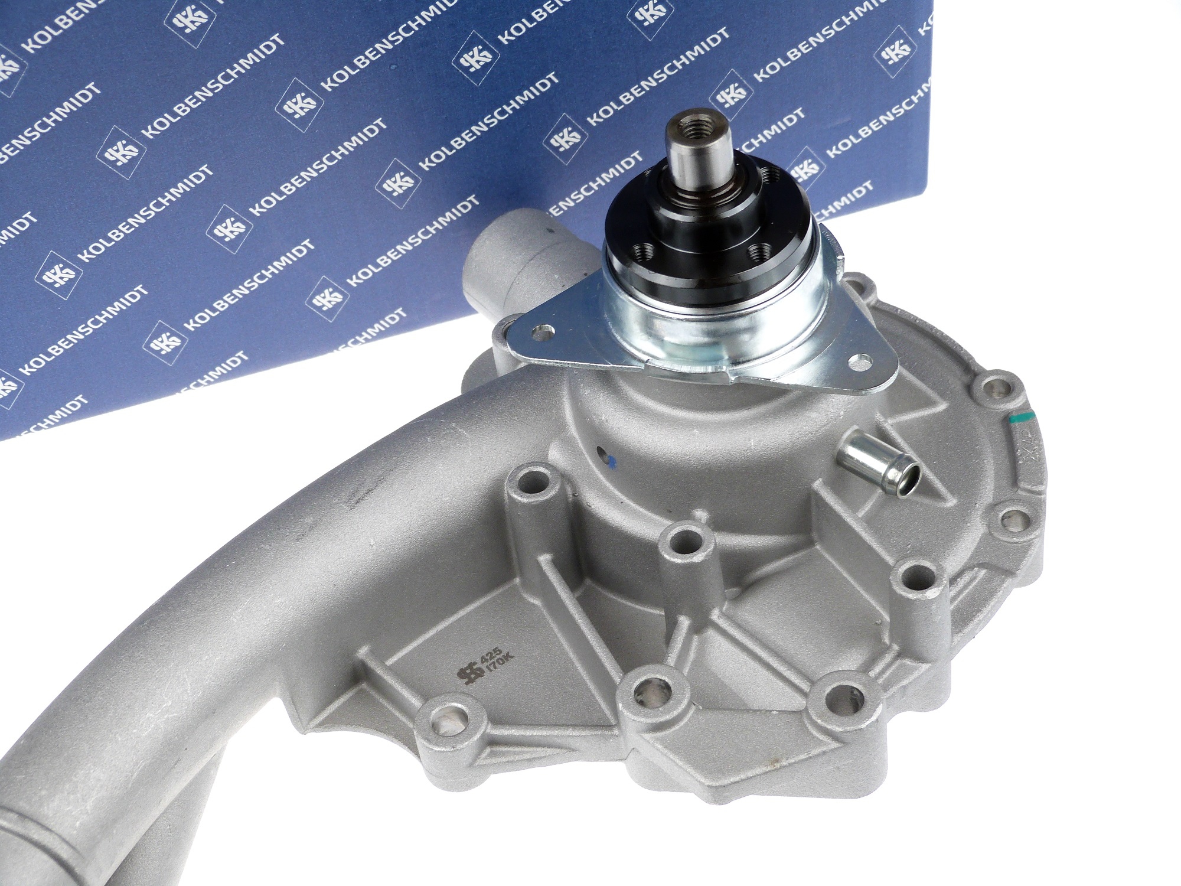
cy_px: 443
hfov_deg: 28.2
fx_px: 2354
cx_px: 590
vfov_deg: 21.3
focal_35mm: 69
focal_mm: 12.4
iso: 100
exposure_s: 1/60
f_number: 3.3
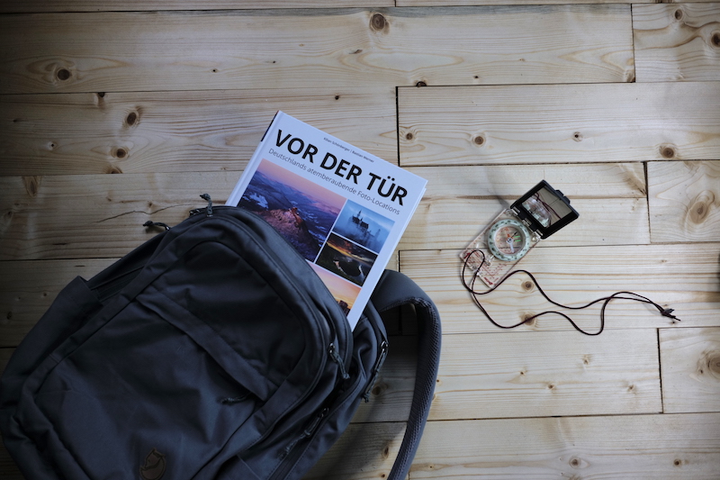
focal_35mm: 28
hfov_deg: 65.5
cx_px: 360
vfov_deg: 46.4
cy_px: 240
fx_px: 560
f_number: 3.4
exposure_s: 1/125
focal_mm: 28
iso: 320
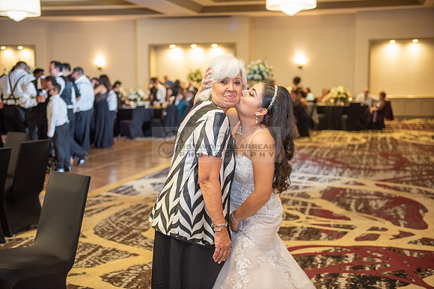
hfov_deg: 36.2
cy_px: 144
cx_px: 217
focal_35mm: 55
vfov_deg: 24.6
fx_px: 663
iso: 1600
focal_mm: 55
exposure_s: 1/50
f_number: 2.8
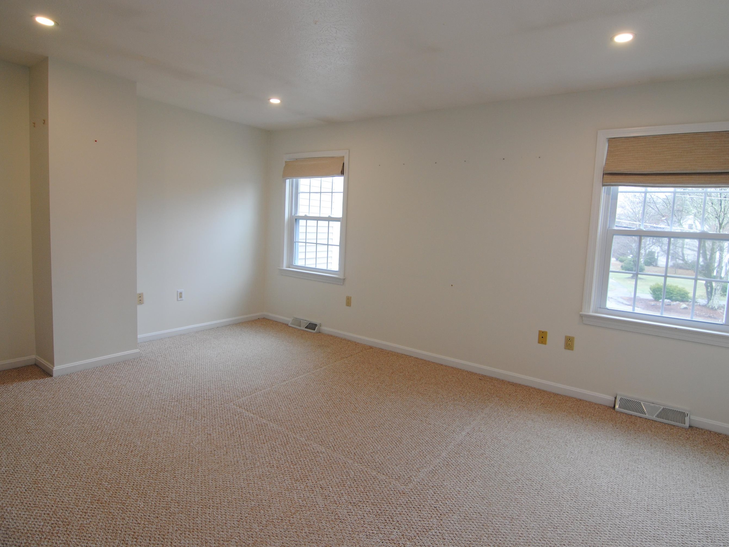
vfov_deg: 62.1
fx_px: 454
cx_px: 379
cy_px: 267
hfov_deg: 77.5
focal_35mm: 22
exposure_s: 1/60
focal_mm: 13
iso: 200
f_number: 4
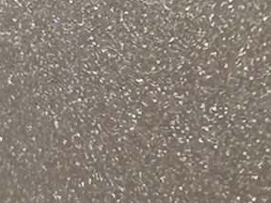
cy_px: -132
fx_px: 2349
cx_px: 90
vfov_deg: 4.9
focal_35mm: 300
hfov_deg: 6.6
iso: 1250
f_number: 1.8
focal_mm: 3.95
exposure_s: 1/25
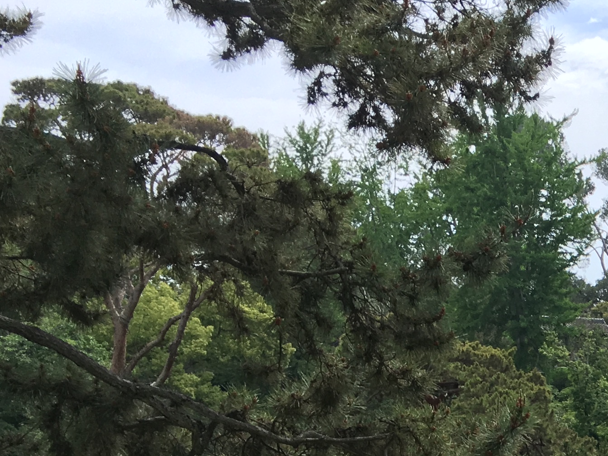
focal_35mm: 87
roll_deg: +0.2
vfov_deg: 16.1
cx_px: 876
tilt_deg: -6.7
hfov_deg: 19.9
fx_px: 1528
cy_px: 581
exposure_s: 1/927
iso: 25
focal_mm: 4.15
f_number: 2.2
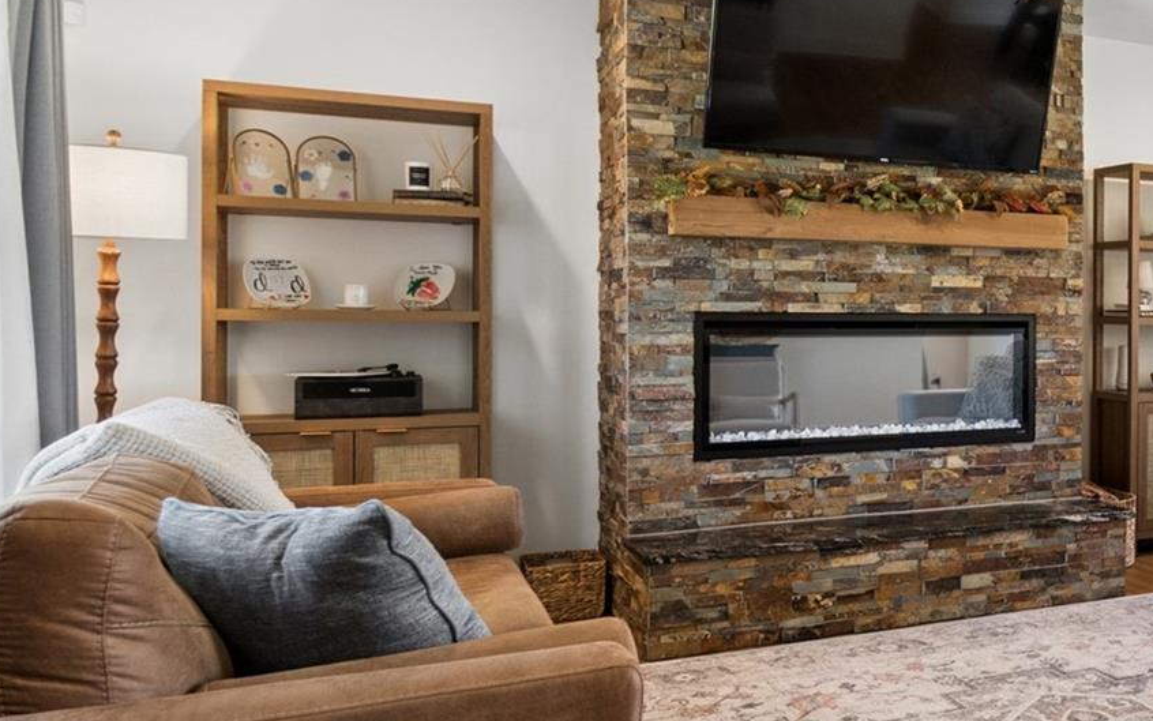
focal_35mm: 37
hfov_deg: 44.0
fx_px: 1163
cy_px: 344
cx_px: 1182
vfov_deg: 34.4
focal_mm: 10
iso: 250
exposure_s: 1/30
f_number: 4
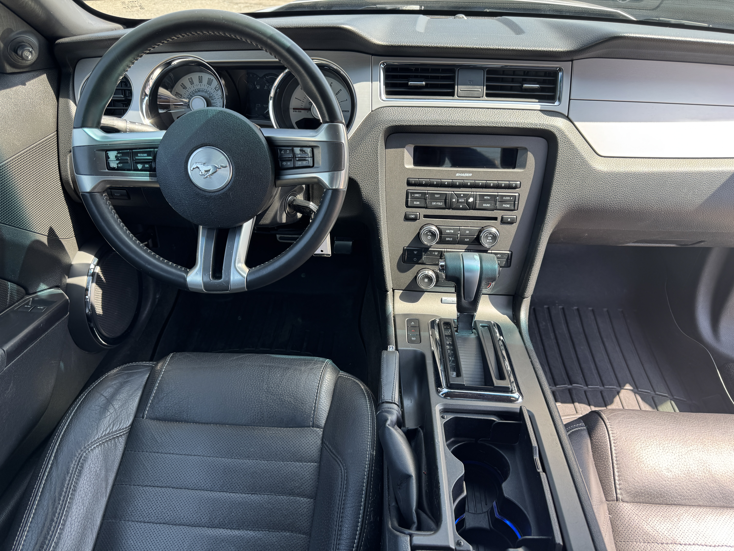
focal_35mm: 24
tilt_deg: -35.1
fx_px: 509
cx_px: 367
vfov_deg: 56.8
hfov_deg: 71.6
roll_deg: +0.8
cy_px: 276
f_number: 1.78
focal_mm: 6.76
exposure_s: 1/180
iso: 64
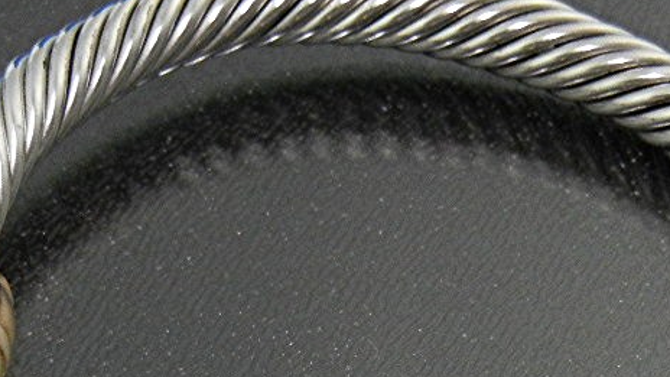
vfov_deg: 9.6
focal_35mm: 125
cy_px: 452
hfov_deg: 17.2
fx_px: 2221
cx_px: 377
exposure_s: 1/30
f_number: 7.8
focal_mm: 9.3
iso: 800
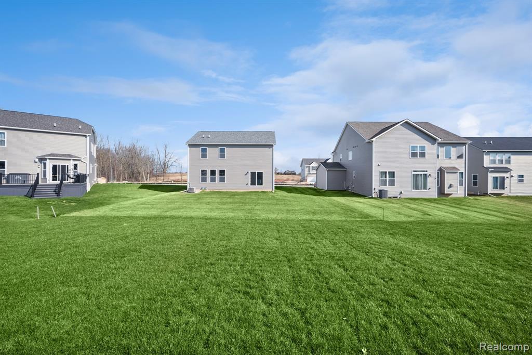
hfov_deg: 104.2
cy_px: 178
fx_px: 207
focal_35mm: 14
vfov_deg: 81.2
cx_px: 266
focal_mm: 14
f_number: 9
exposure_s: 1/40
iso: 64
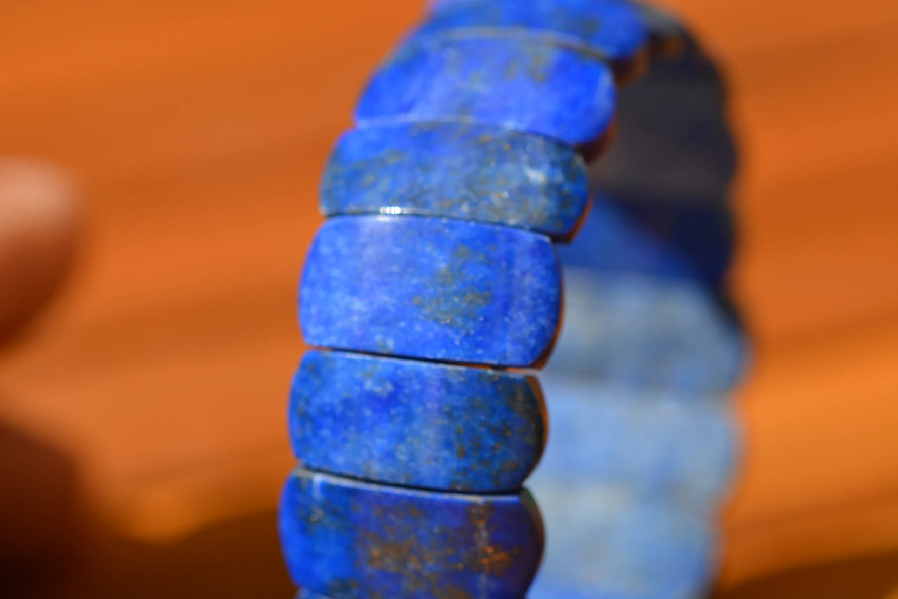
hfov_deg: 13.0
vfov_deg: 8.7
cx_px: 449
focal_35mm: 158
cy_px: 300
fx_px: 3929
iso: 200
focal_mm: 105
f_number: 6.3
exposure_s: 1/640
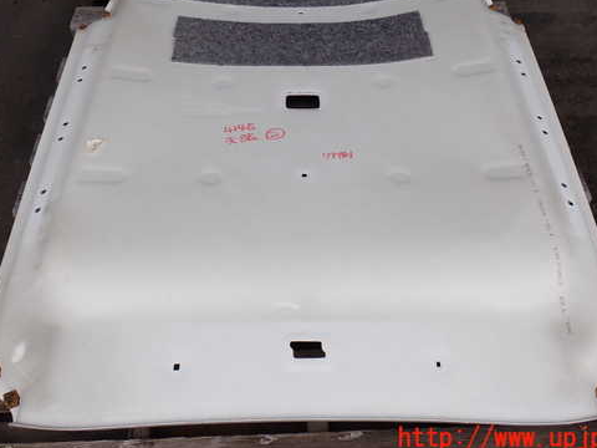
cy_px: 174
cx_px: 306
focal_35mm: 40
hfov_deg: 46.8
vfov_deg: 35.8
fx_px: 690
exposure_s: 1/500
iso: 100
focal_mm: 5.79
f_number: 3.2
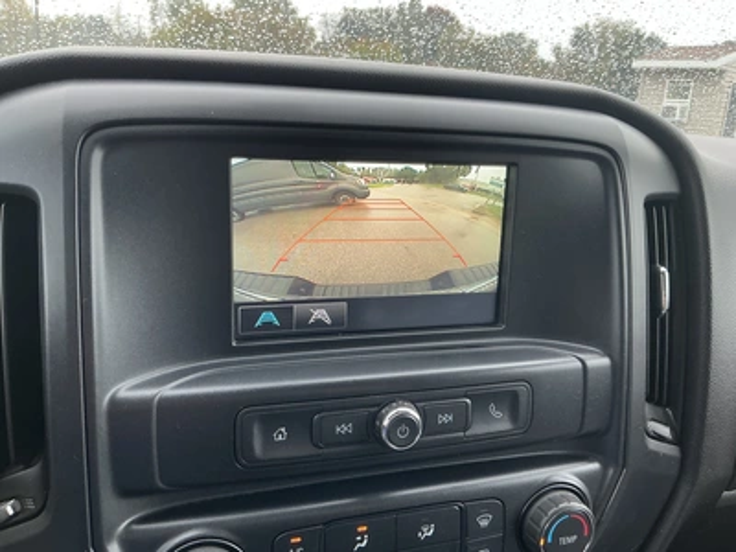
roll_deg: -2.1
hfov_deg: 63.4
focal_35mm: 28
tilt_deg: -15.7
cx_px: 368
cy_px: 276
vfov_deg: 49.7
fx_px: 595
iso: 64
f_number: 1.8
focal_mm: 3
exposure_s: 1/70
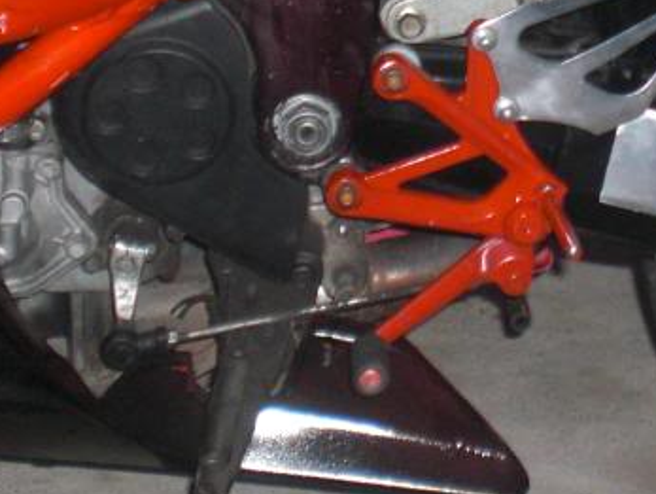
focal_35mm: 112
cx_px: 713
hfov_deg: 17.0
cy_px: -191
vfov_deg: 12.7
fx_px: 2125
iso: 200
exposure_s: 1/60
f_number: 3.1
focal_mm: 6.3
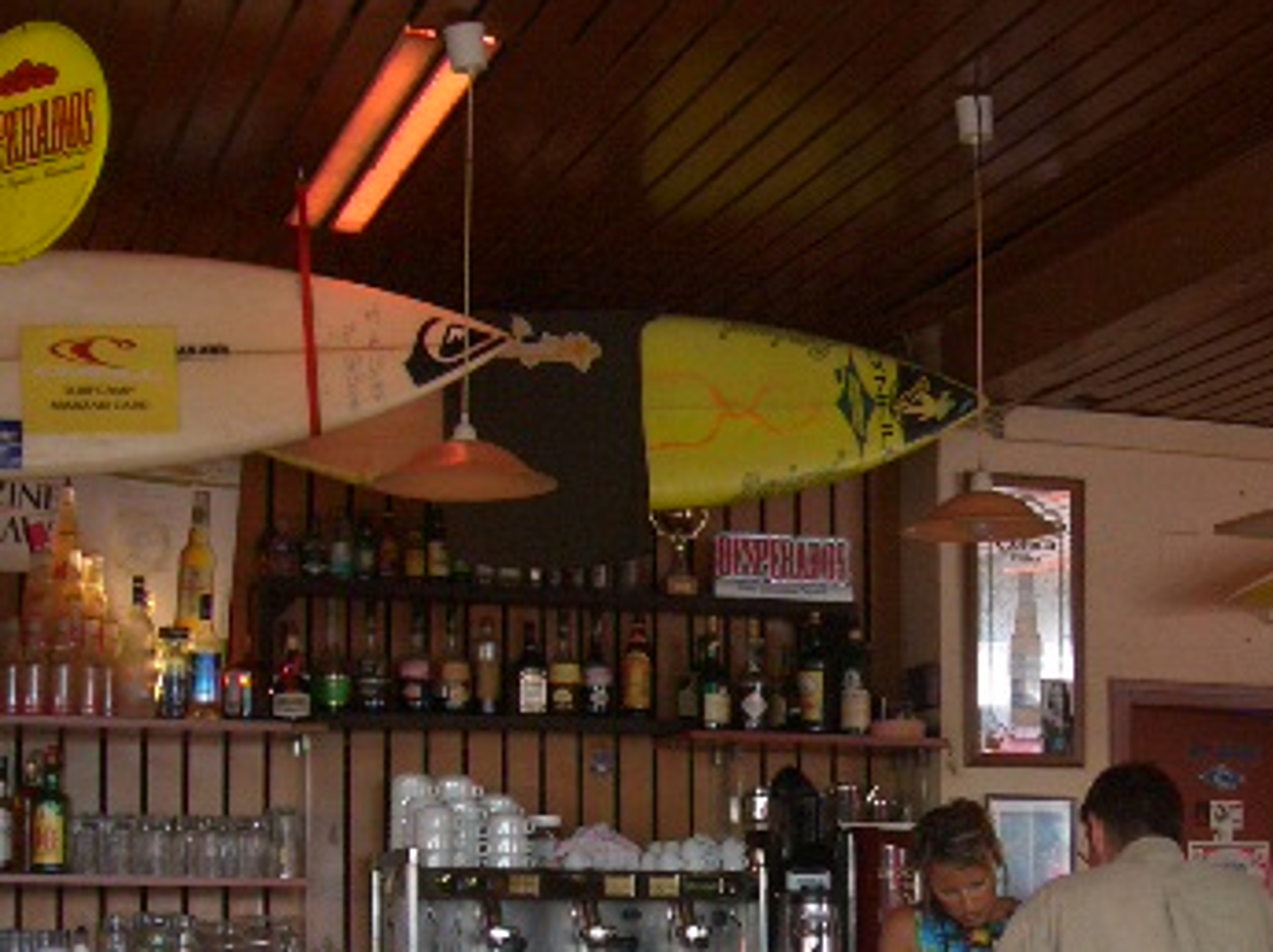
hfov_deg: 29.6
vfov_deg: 22.1
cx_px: 886
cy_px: 819
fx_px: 2388
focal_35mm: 65
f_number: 2.6
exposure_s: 1/100
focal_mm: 5.8
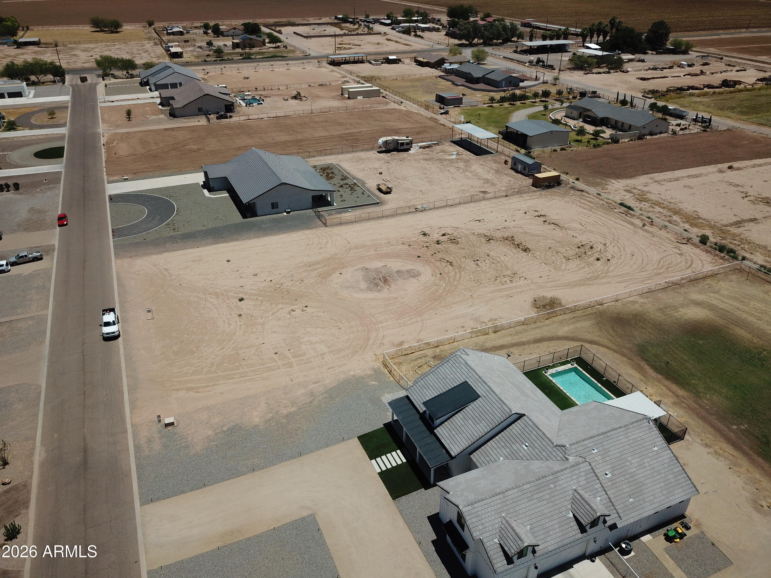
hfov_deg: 67.3
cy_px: 289
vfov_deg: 53.1
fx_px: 579
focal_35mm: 26
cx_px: 386
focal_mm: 4.73
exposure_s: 1/3236
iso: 100
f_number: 2.2
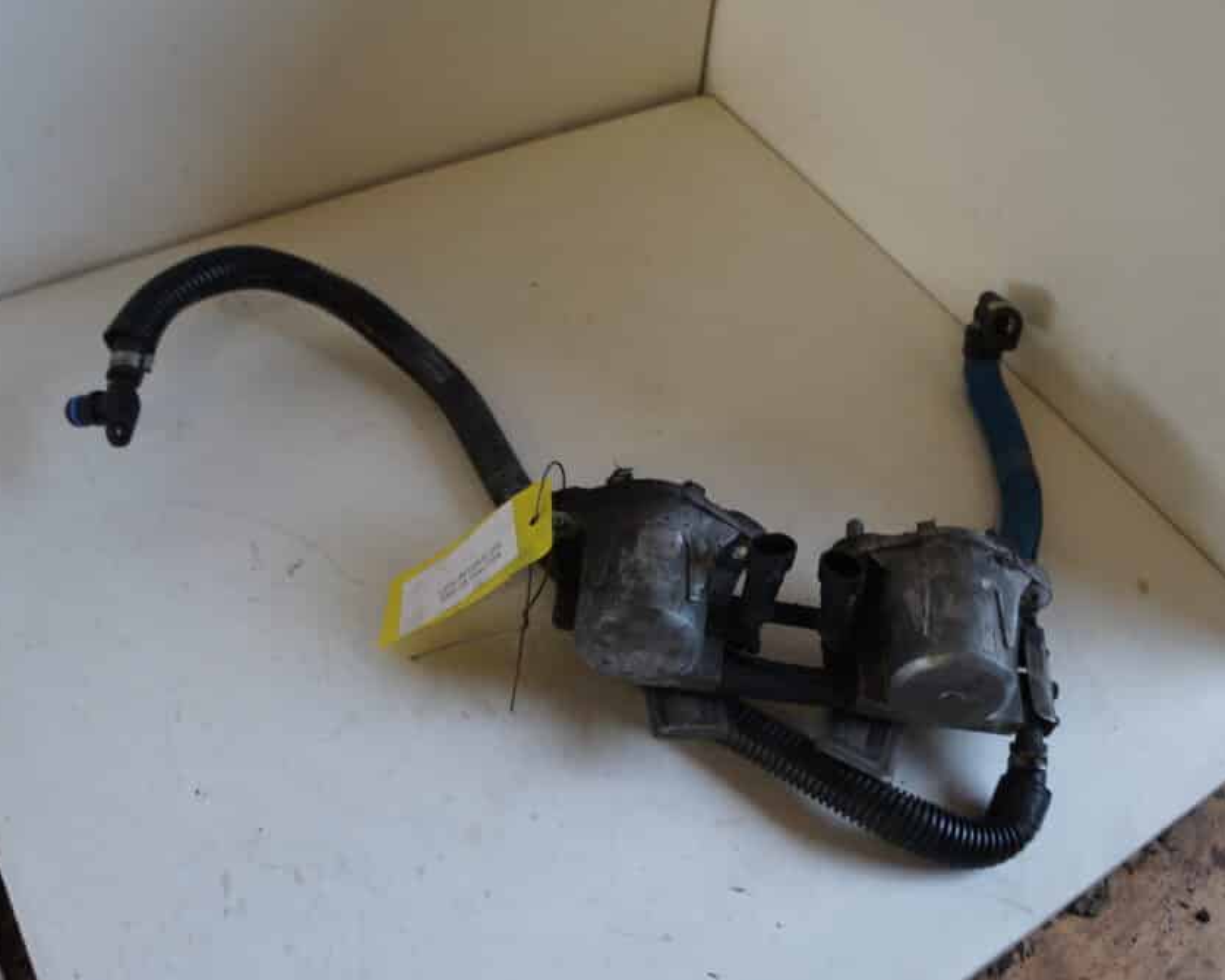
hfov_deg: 57.1
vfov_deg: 47.1
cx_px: 669
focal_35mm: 31
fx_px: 1124
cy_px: 497
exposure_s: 1/60
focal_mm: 18
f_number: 3.5
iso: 200
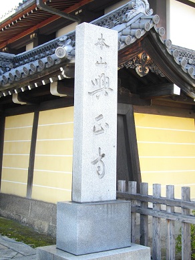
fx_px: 375
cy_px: 130
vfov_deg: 38.2
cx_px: 98
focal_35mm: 50
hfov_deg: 29.1
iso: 192
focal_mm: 8.8
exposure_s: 1/160
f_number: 3.6
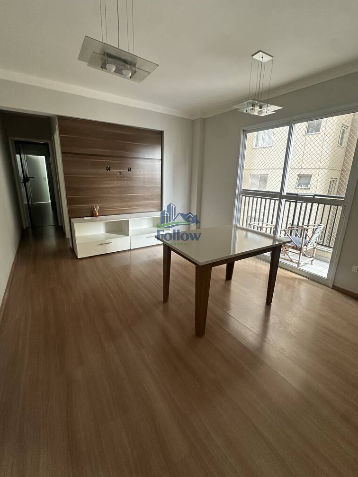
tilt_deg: -14.0
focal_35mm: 15
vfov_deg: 98.1
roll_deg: -2.3
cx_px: 179
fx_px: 207
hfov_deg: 81.7
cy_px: 229
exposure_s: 1/99
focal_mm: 2.22
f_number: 2.2
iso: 125
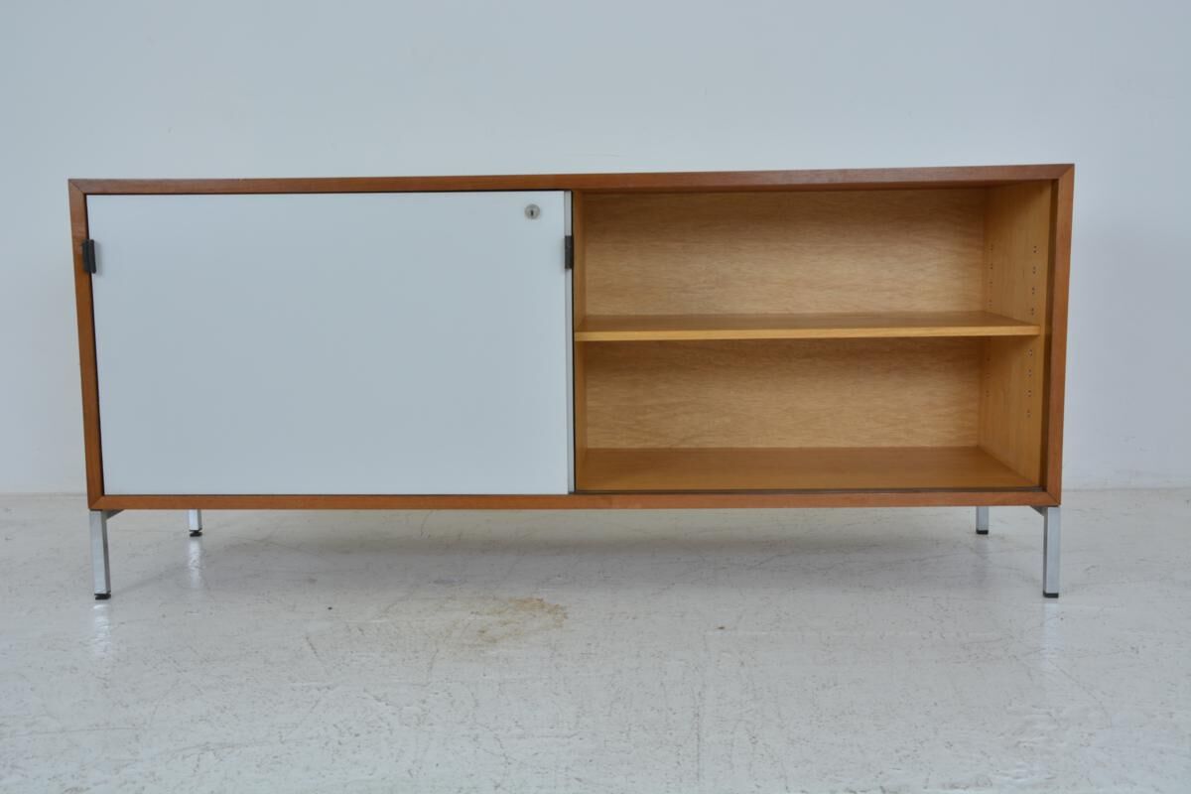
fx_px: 1290
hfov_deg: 49.6
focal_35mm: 39
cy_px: 397
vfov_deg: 34.2
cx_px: 596
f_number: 10
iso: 320
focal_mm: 26
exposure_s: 1/40
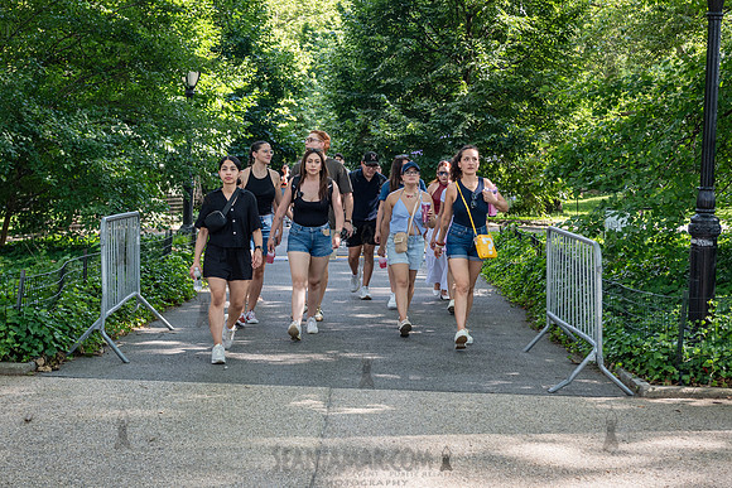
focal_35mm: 67
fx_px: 1359
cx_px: 350
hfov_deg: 30.2
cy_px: 243
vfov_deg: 20.4
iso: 500
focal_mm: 62
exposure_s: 1/250
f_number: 4
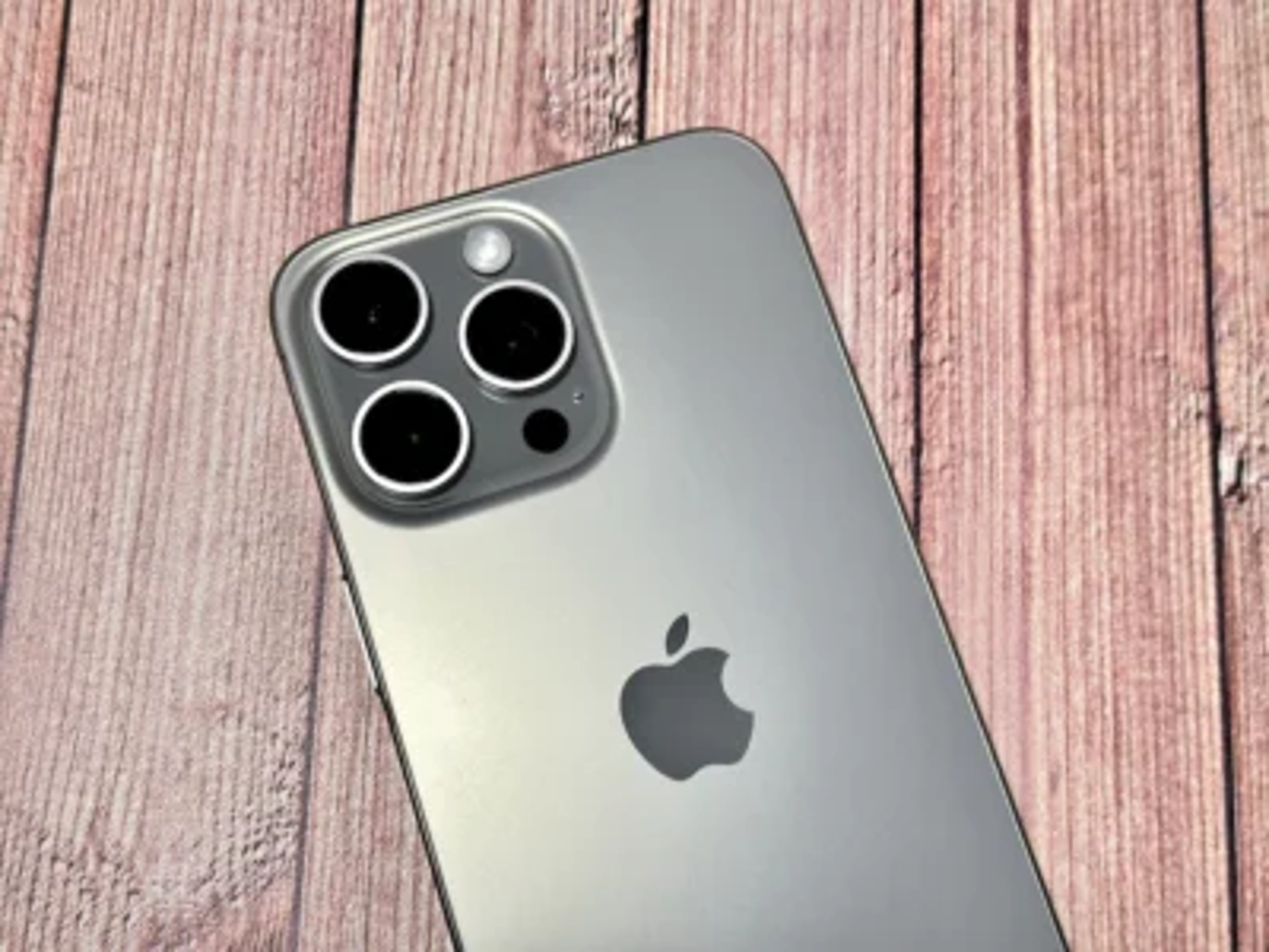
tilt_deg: -76.7
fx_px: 1760
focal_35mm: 48
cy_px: 476
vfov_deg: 30.3
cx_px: 634
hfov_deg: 39.7
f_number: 1.78
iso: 100
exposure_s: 1/120
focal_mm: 6.86
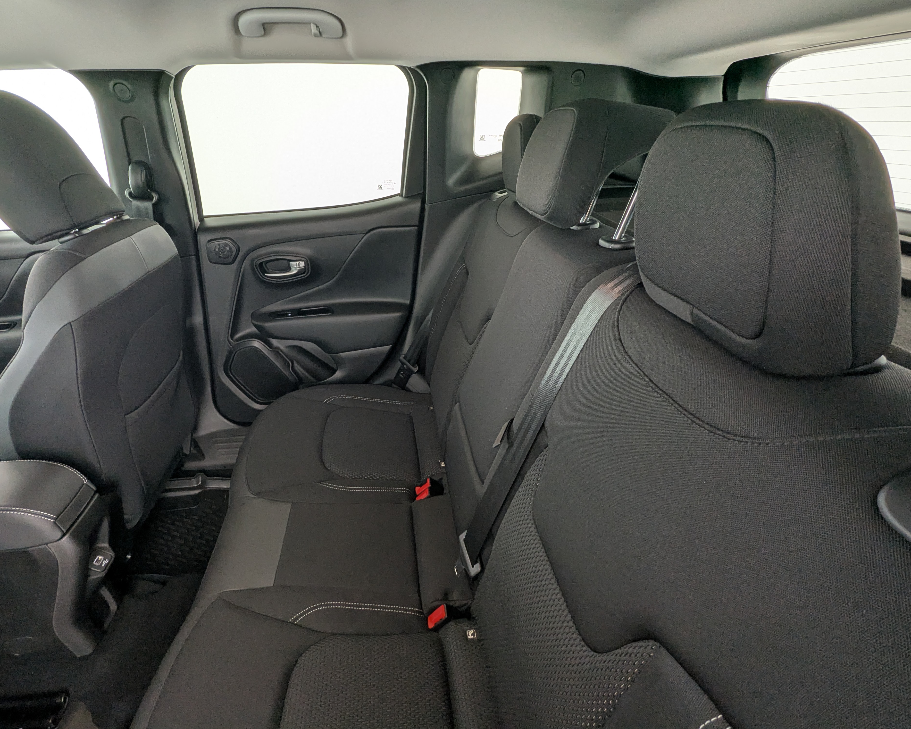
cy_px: 363
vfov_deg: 77.0
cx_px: 435
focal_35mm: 17
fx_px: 458
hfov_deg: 89.6
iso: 59
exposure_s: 1/23.8
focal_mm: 2.35
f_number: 2.2
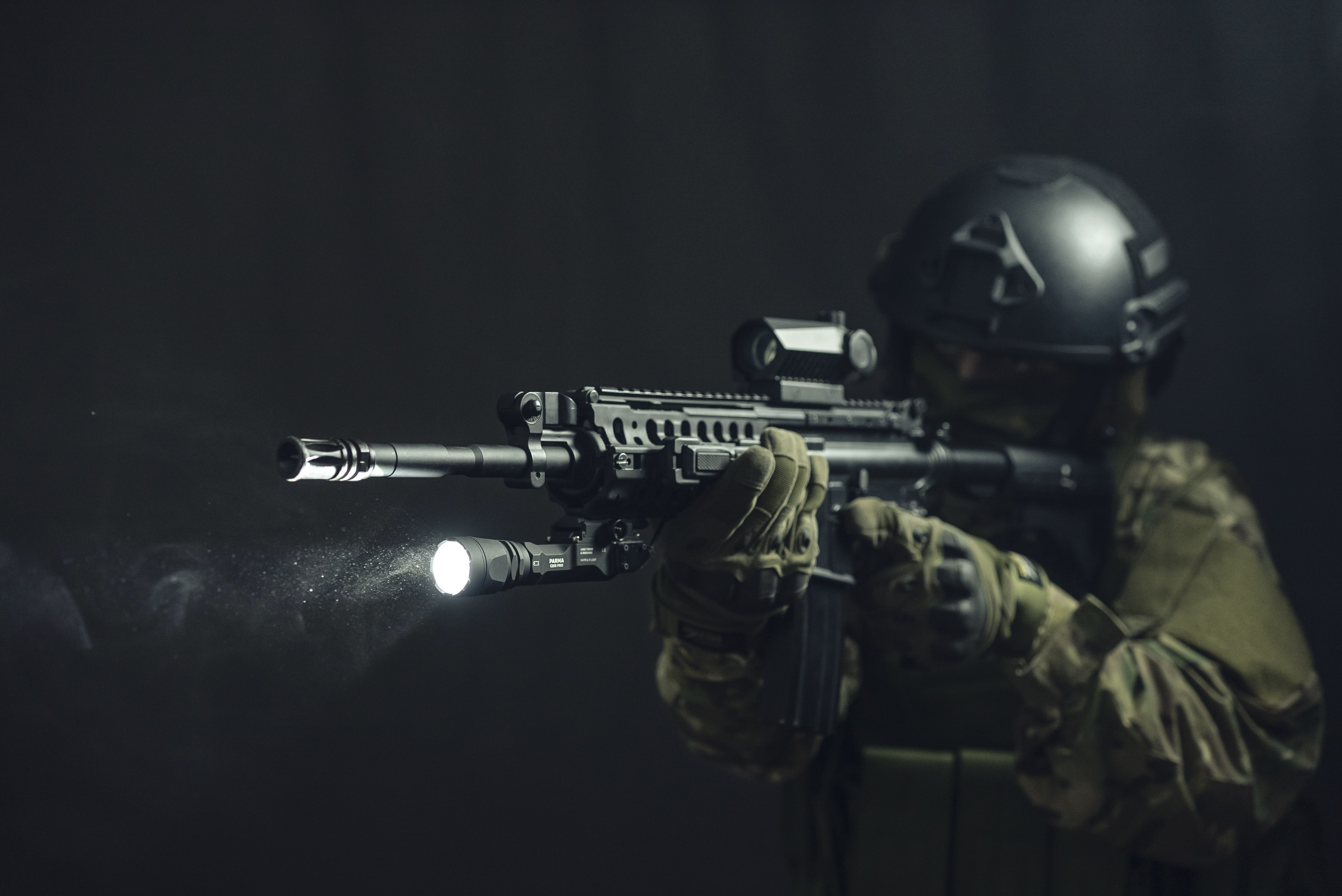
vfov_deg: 27.0
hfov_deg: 39.6
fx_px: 1865
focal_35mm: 50
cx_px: 671
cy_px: 448
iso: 1250
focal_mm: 50
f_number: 2.8
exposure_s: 1/100
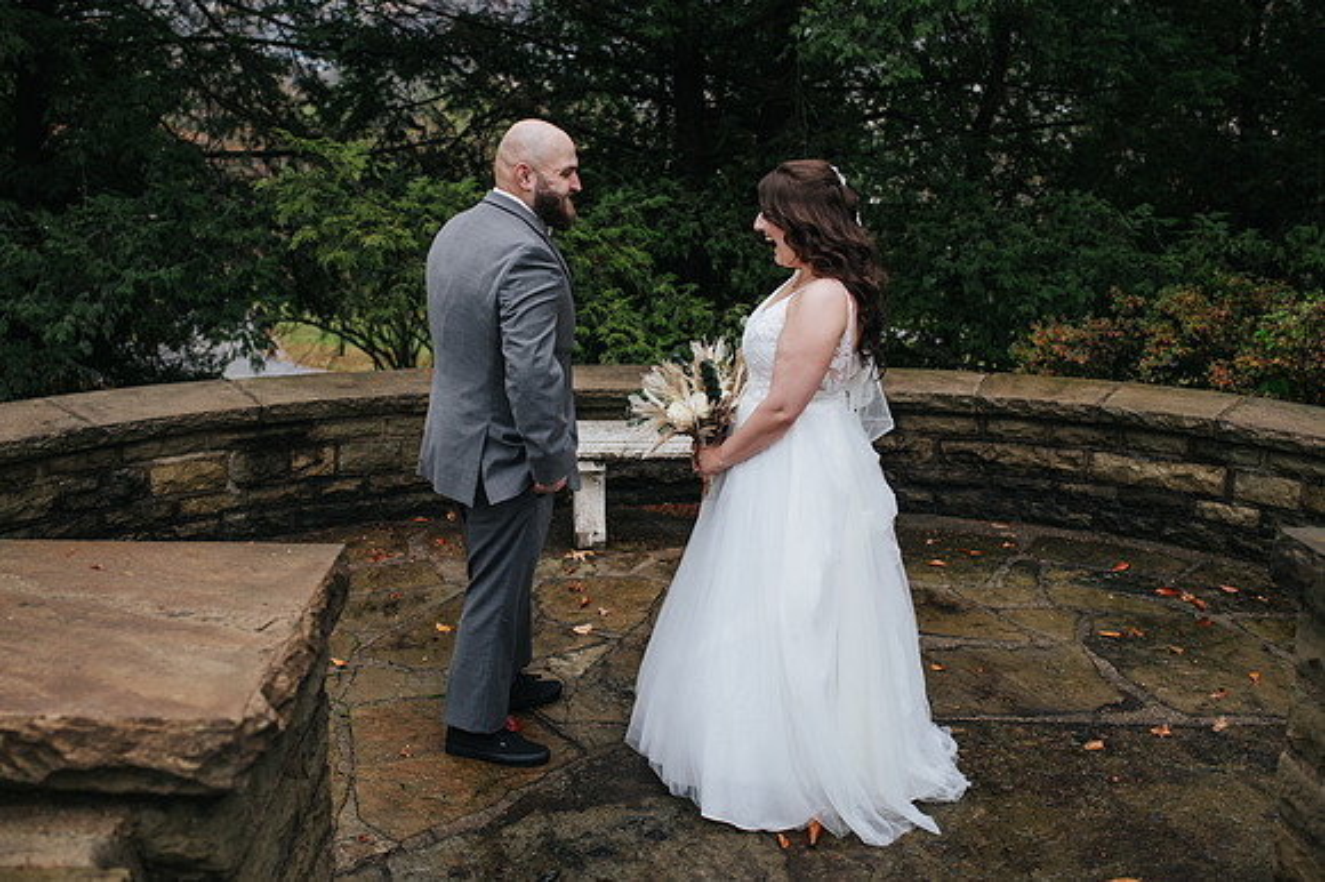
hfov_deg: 50.9
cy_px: 405
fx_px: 1391
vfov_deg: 35.1
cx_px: 611
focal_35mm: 38
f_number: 3.2
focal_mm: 35
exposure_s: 1/400
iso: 720
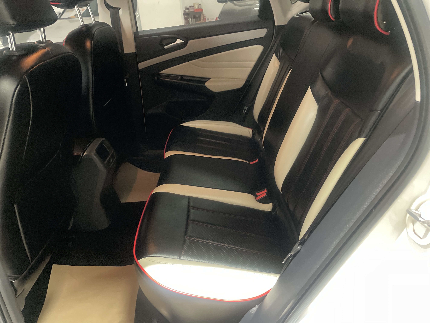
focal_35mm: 26
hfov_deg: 67.3
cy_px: 162
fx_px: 323
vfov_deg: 53.1
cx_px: 215
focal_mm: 4.2
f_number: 1.6
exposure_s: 1/25
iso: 800
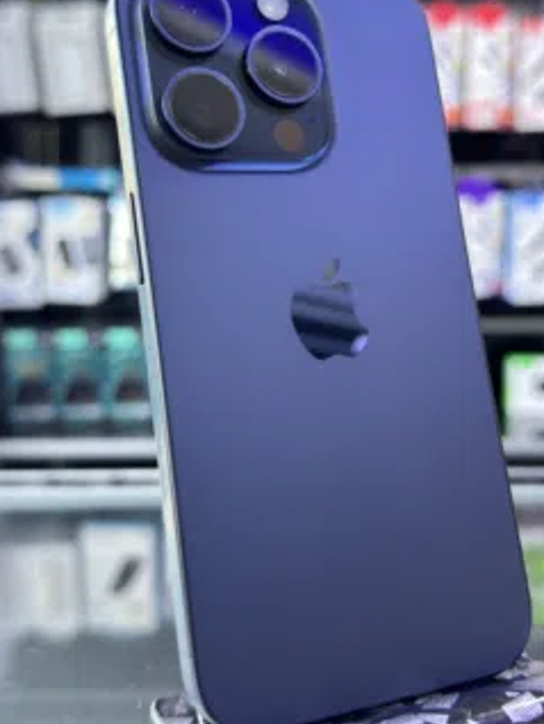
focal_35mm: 44
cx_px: 300
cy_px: 314
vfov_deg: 42.8
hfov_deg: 32.9
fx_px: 921
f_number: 1.78
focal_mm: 6.76
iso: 80
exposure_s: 1/100
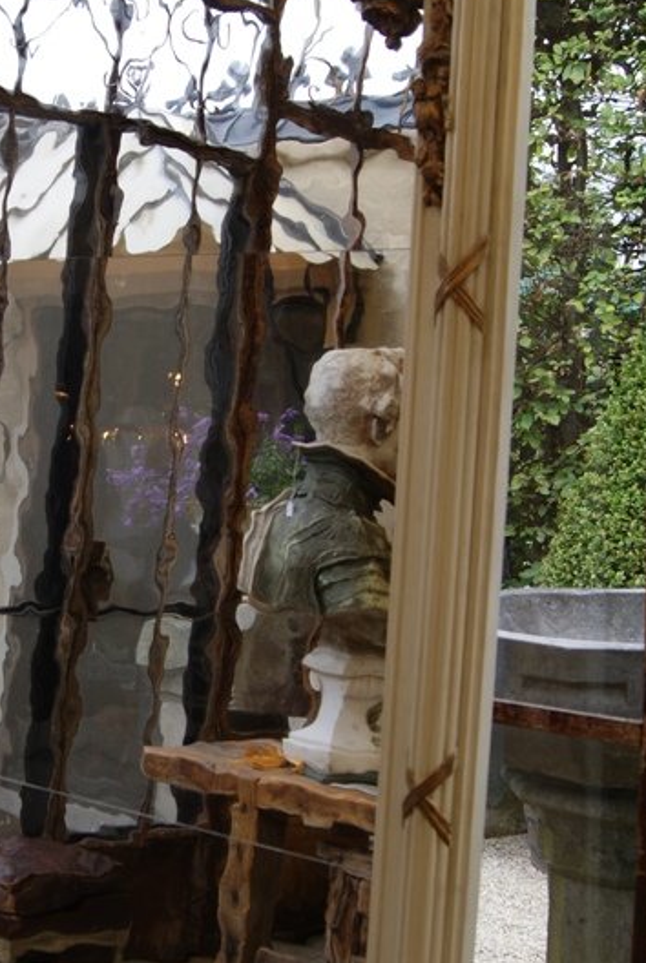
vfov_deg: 30.4
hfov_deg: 20.3
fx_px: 1769
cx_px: 84
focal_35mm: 66
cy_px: 565
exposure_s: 1/50
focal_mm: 20
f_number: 5
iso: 100
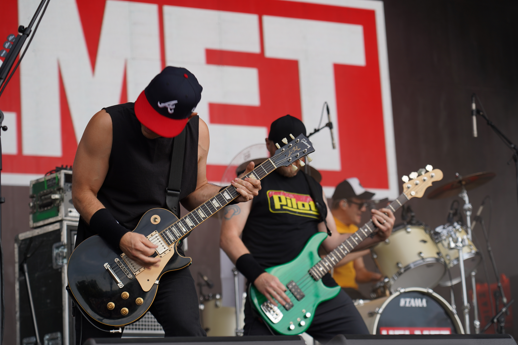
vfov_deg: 12.9
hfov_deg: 19.3
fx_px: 1525
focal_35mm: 106
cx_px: 258
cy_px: 172
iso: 100
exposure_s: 1/160
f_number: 4.5
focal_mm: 105
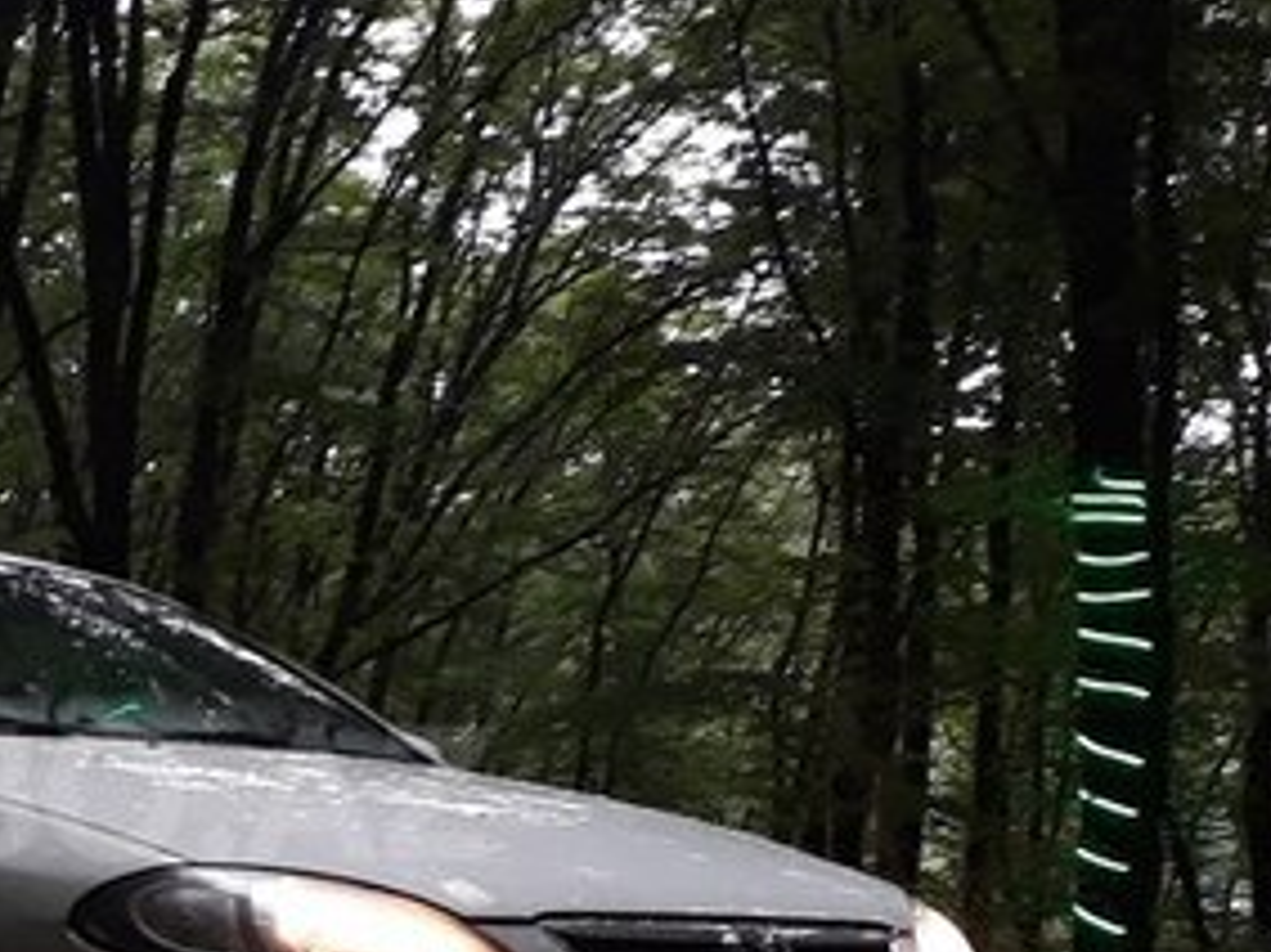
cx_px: 27
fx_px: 2312
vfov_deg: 22.9
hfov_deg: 28.9
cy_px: 793
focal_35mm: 63
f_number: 1.9
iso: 80
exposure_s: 1/33
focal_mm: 3.6
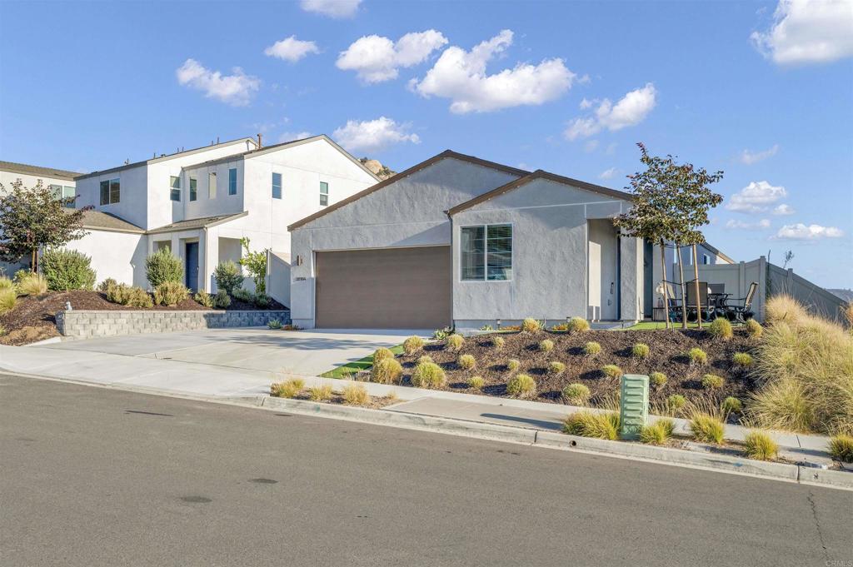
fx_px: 710
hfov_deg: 62.0
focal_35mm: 30
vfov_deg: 43.5
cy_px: 284
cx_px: 426
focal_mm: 30
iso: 400
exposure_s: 1/500
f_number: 8
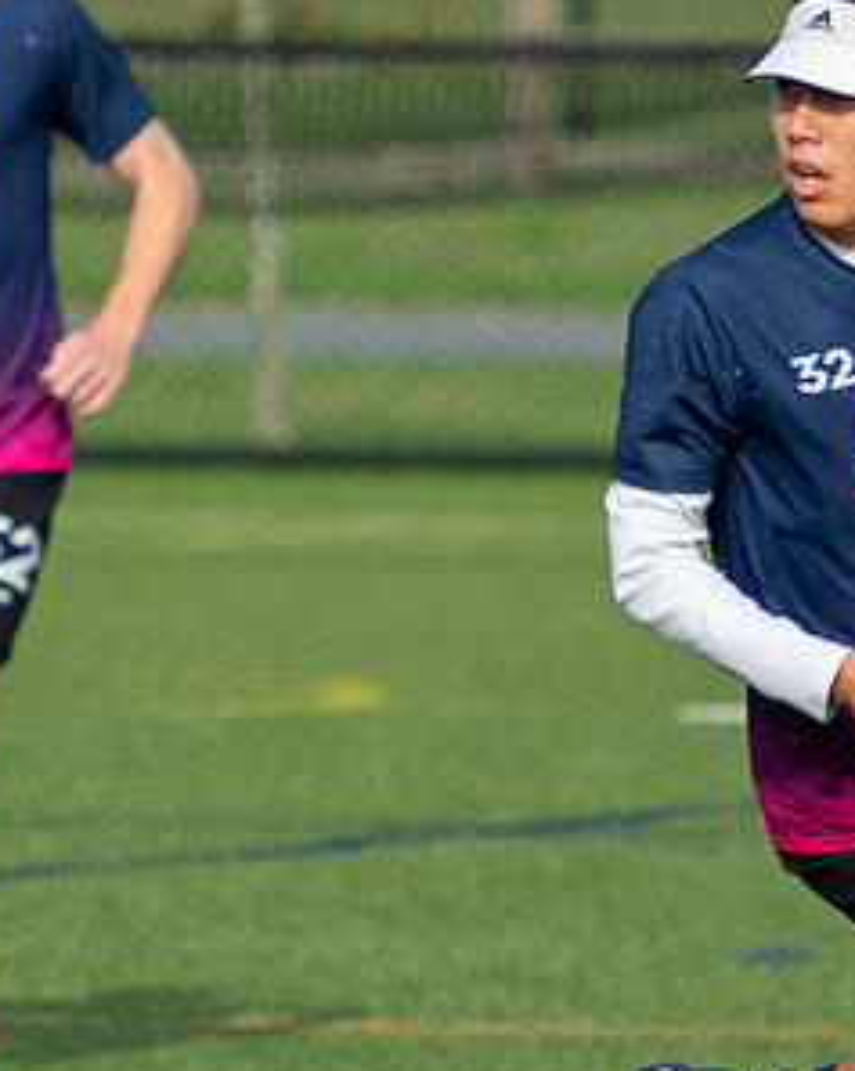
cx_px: 800
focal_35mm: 1037
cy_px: 472
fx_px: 32852
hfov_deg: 1.5
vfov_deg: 1.9
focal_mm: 240
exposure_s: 1/2000
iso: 560
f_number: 5.6
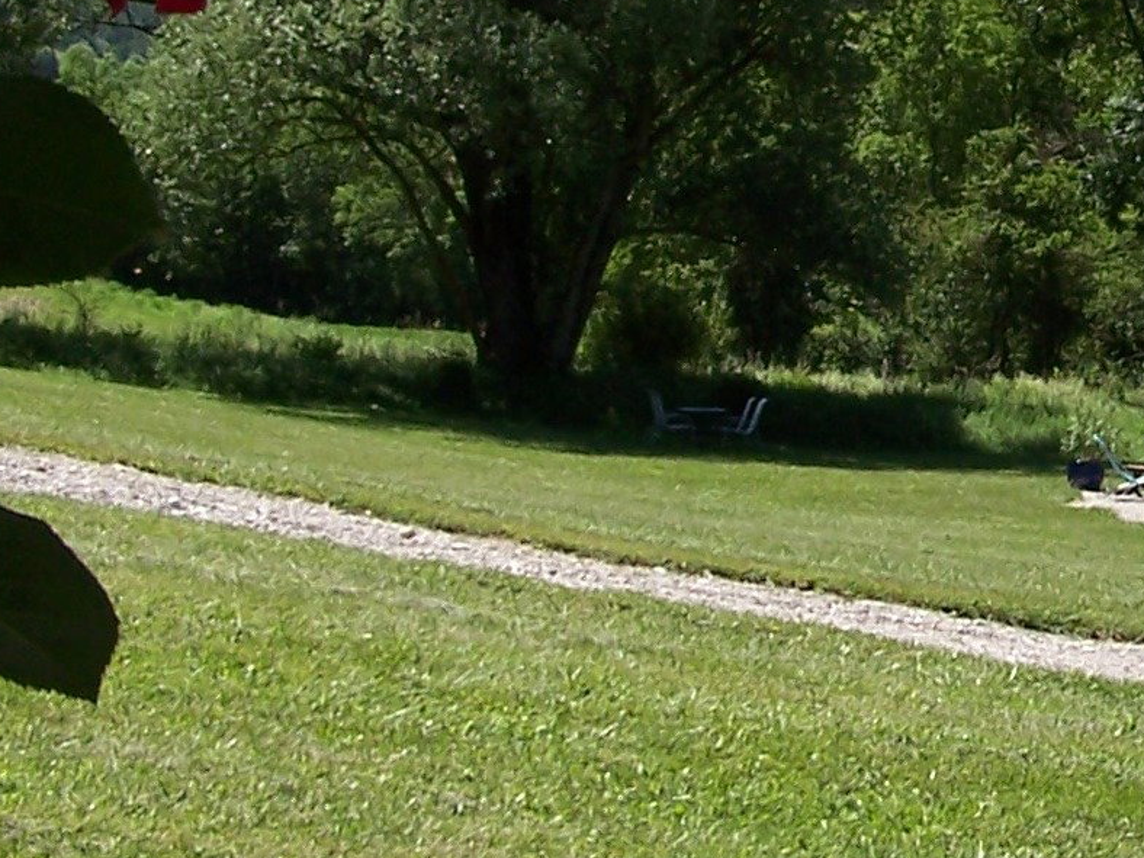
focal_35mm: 105
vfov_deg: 13.9
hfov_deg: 18.3
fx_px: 3470
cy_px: 60
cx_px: 1116
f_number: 4
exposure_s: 1/500
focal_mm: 6.3
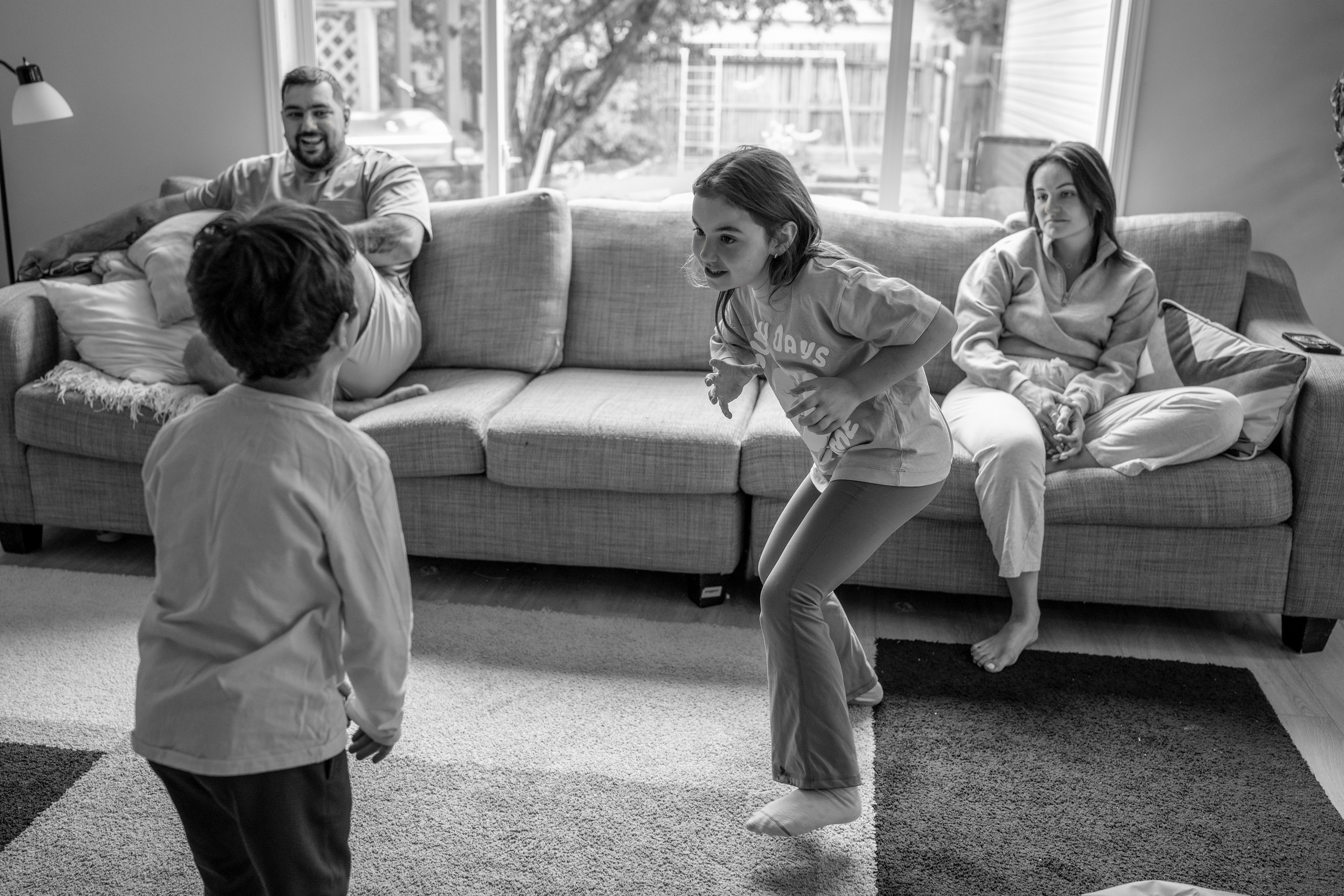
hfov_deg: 54.4
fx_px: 1307
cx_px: 672
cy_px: 448
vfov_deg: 37.9
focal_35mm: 35
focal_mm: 35
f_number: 2.8
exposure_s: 1/160
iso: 800
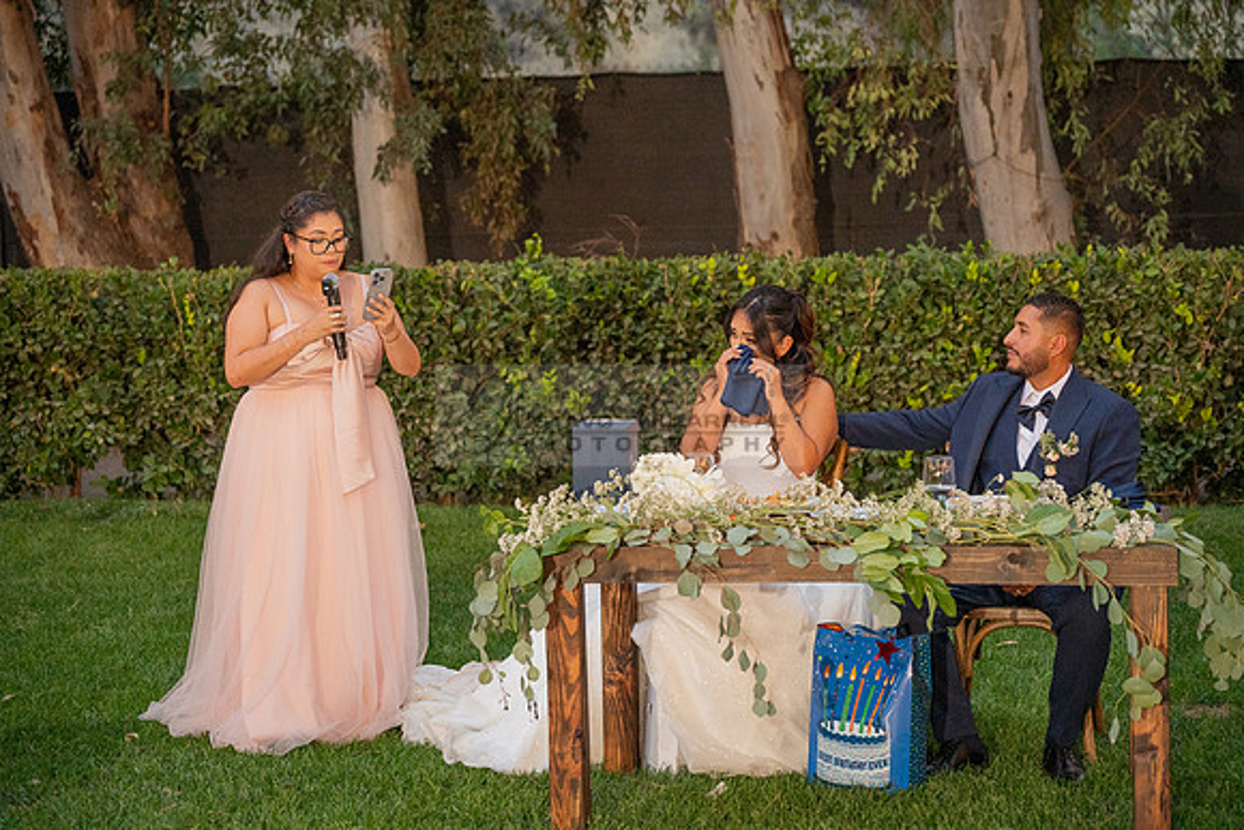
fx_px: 2938
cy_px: 415
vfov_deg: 16.1
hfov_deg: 23.9
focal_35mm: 85
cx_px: 622
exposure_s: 1/200
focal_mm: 85
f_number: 4
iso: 2500
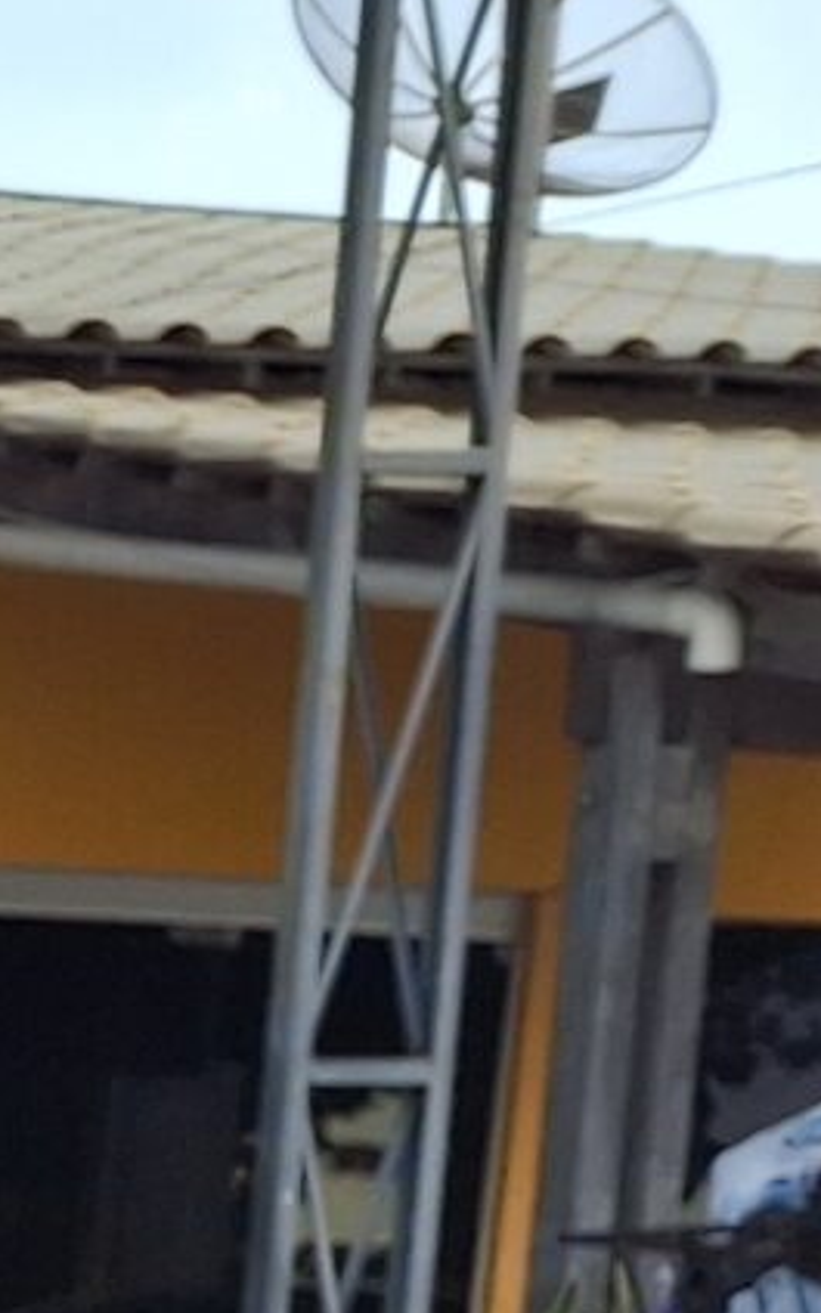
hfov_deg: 6.1
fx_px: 5728
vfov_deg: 12.4
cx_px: -2937
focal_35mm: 160
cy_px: 2022
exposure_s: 1/350
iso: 25
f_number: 1.8
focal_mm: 4.69
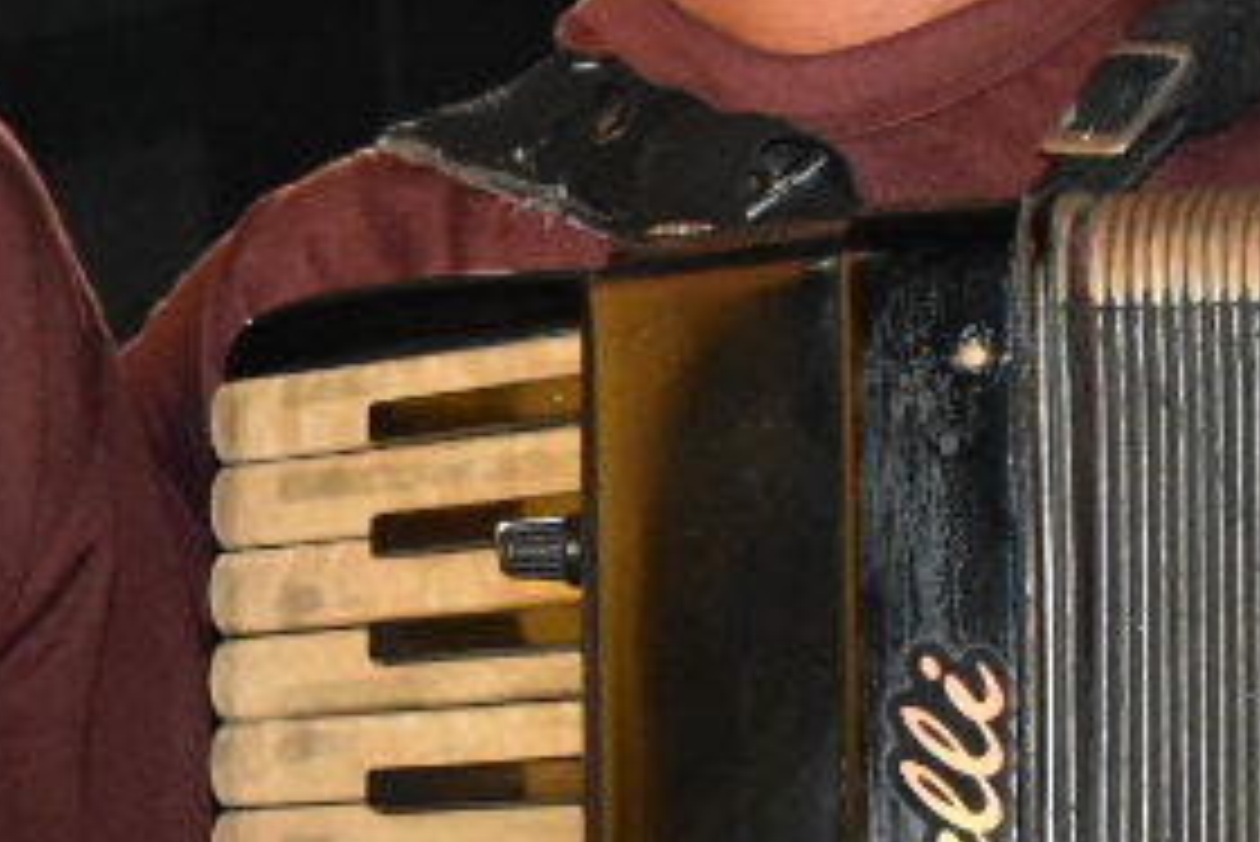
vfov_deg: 7.2
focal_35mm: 191
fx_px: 6688
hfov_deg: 10.7
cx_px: 225
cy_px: 626
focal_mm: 22
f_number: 5.6
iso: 2500
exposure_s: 1/100
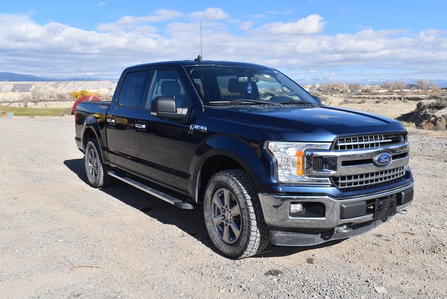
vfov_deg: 40.0
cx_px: 224
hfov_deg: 57.2
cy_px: 150
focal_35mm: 33
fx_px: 410
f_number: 10
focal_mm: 22
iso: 100
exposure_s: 1/200
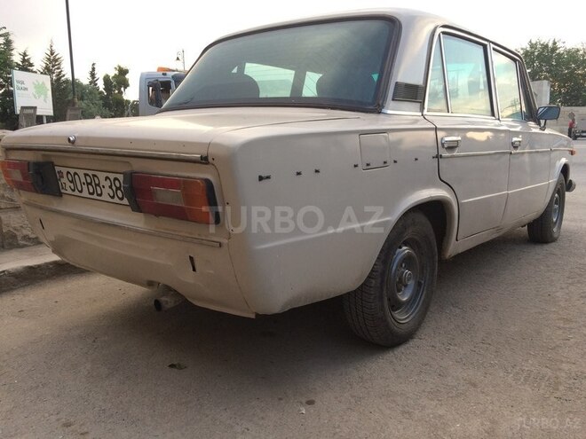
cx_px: 293
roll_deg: +0.9
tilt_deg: -10.2
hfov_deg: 61.7
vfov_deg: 48.2
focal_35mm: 29
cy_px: 220
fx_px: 491
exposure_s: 1/100
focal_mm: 4.15
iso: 64
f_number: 2.2
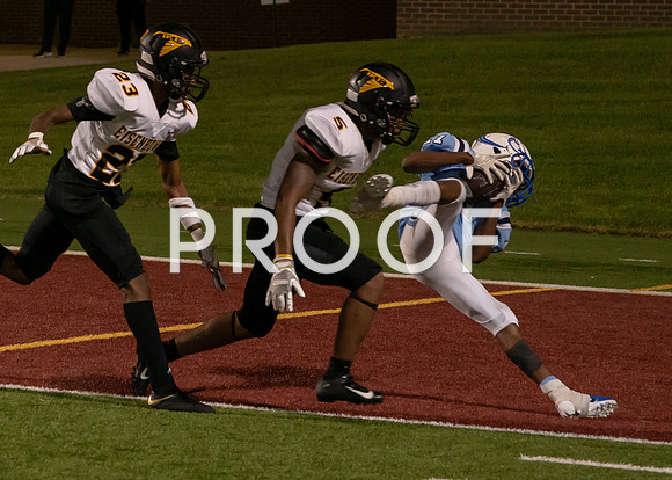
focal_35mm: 190
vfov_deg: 7.6
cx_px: 215
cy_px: 123
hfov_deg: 10.6
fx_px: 3617
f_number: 5.6
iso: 6400
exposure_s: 1/800
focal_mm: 107
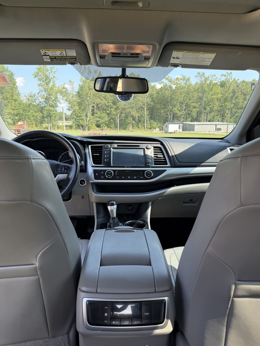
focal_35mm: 25
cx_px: 130
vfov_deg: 69.4
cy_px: 168
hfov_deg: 54.9
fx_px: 250
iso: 100
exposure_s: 1/551
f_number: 1.78
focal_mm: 6.76
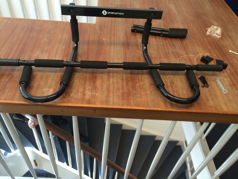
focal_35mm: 29
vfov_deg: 48.2
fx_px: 199
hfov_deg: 61.7
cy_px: 90
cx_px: 119
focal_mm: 4.15
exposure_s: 1/33
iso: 40
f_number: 2.2
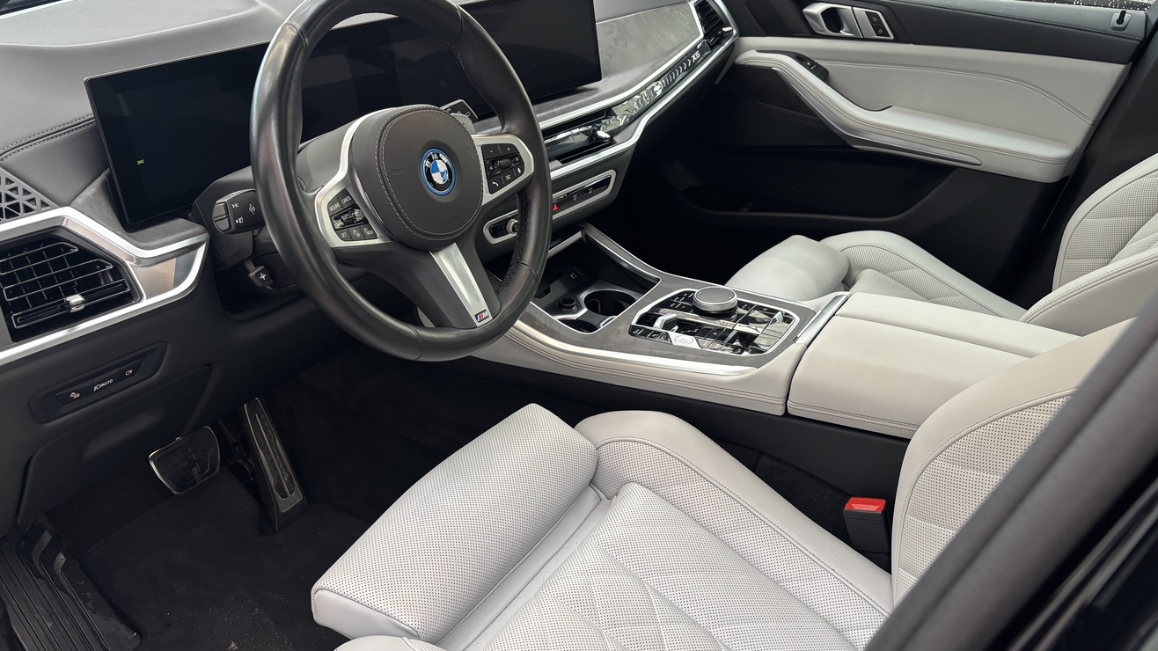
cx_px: 543
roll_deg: -2.4
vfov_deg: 37.7
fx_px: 952
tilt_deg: -29.1
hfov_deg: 62.6
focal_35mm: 31
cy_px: 294
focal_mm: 5.96
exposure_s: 1/50
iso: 80
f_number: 1.6
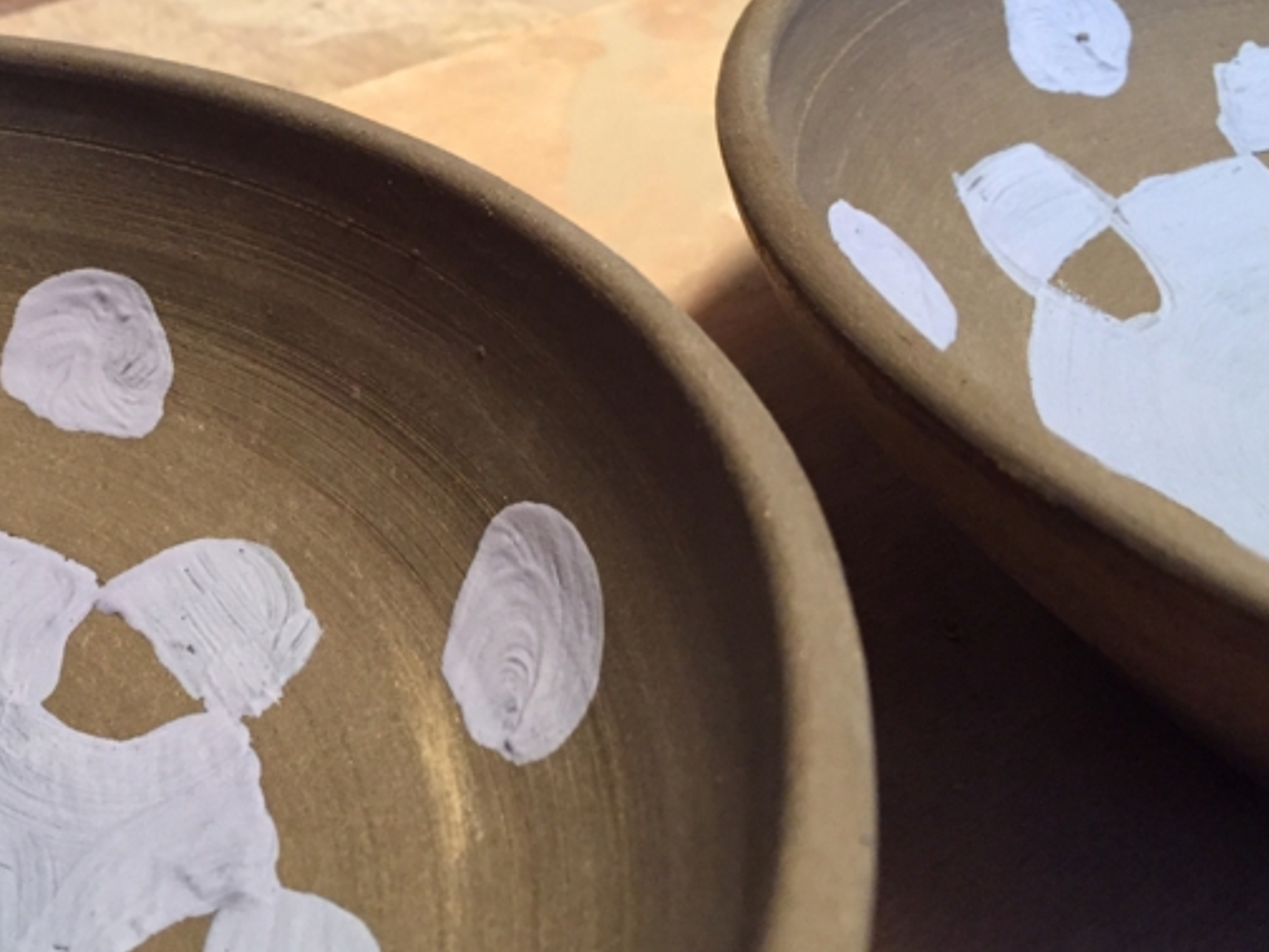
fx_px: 1686
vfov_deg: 31.2
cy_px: 282
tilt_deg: -31.9
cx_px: 342
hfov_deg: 40.3
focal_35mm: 46
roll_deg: +3.4
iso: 250
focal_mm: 4.15
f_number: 2.2
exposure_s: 1/30
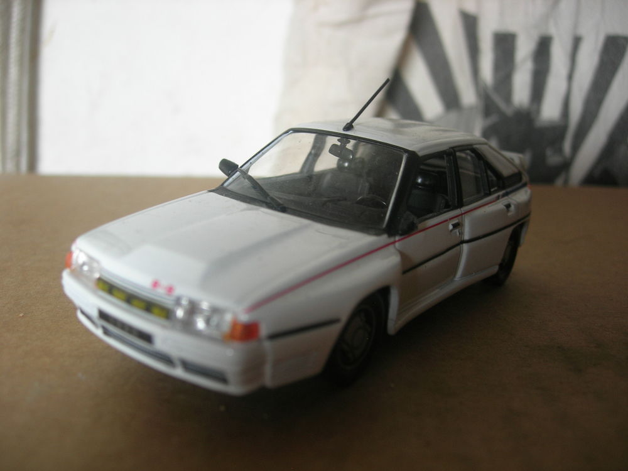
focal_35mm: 38
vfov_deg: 37.7
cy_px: 236
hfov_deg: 49.0
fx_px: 689
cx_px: 314
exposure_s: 1/4.5
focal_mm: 7.8
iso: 64
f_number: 2.8
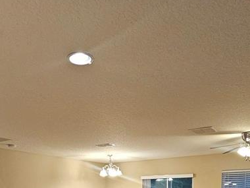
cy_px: 225
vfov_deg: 33.3
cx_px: 116
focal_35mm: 35
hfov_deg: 52.6
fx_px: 253
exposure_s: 1/30
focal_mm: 2.2
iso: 400
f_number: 2.2
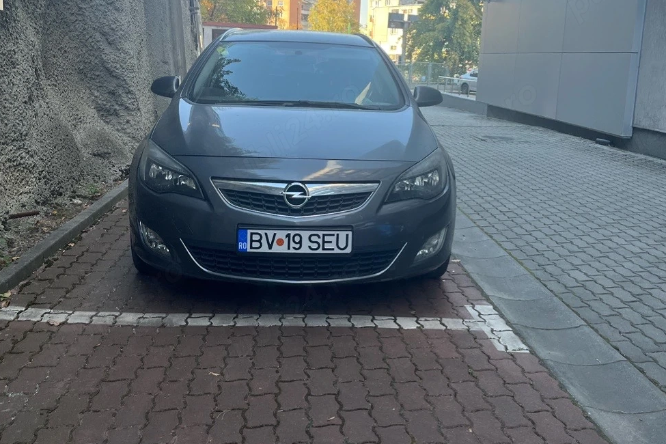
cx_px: 332
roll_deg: -1.6
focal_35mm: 37
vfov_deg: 35.7
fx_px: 684
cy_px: 166
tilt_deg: -9.2
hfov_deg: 51.9
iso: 50
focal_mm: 5.1
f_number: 1.6
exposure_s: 1/390
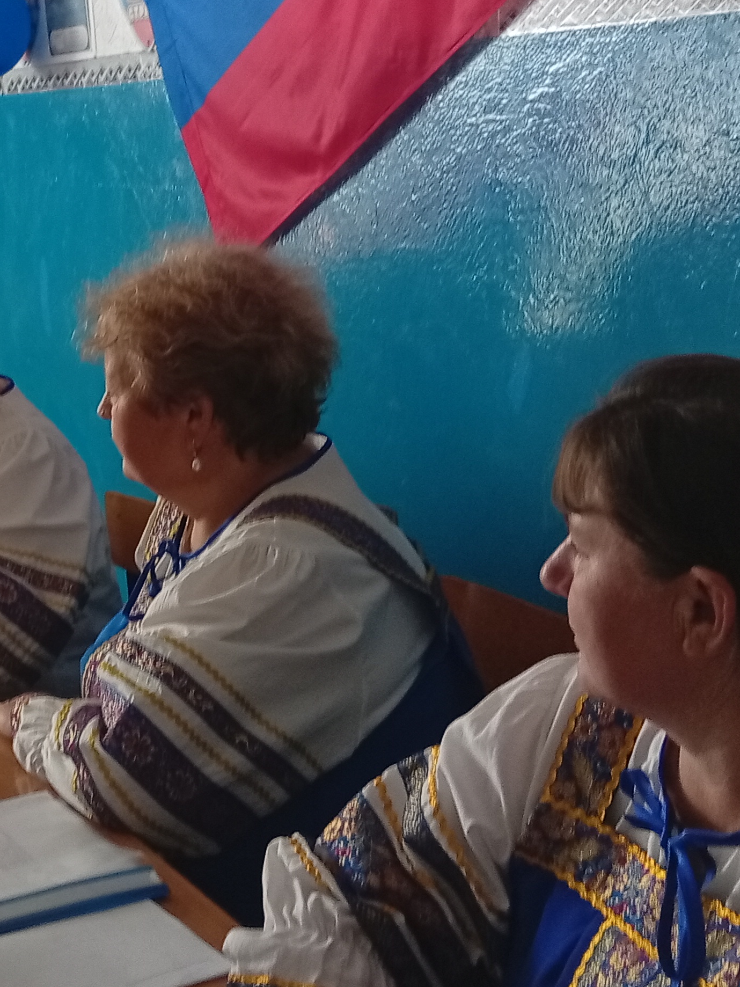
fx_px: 1710
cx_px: -111
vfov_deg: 32.1
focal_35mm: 60
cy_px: 415
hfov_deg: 22.7
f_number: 1.8
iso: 176
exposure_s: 1/33.3
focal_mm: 3.84
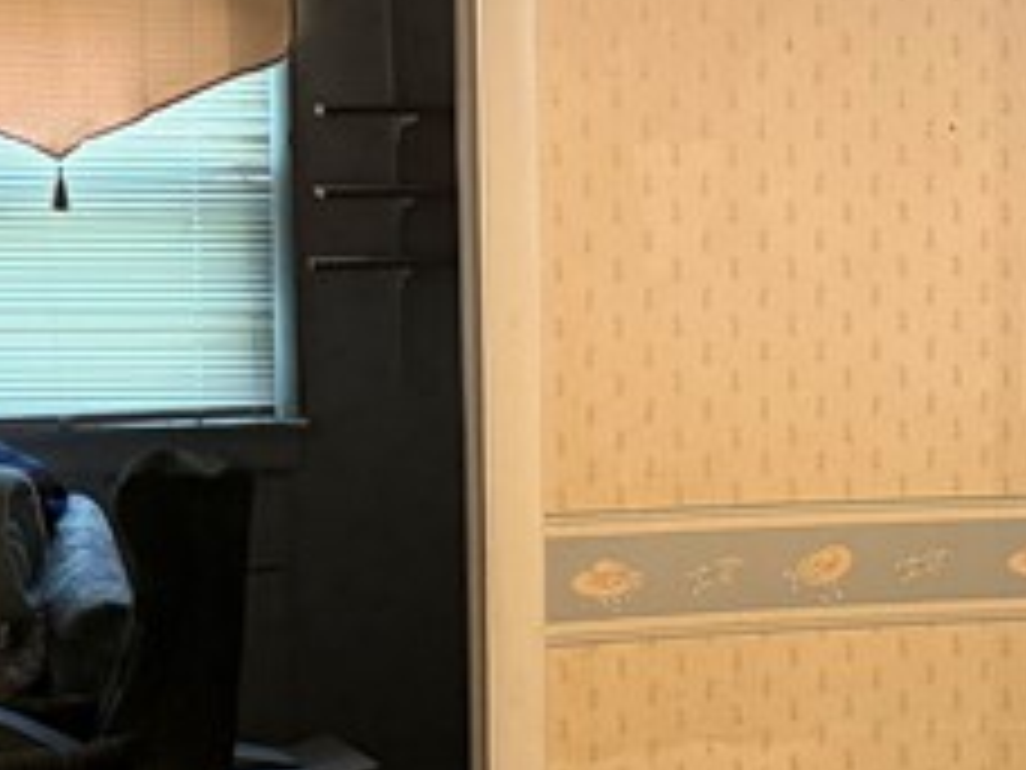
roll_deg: -1.0
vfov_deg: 13.7
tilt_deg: -5.2
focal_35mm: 108
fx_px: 3201
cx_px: 1318
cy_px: 396
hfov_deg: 17.2
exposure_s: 1/40
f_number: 1.78
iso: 640
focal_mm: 6.76
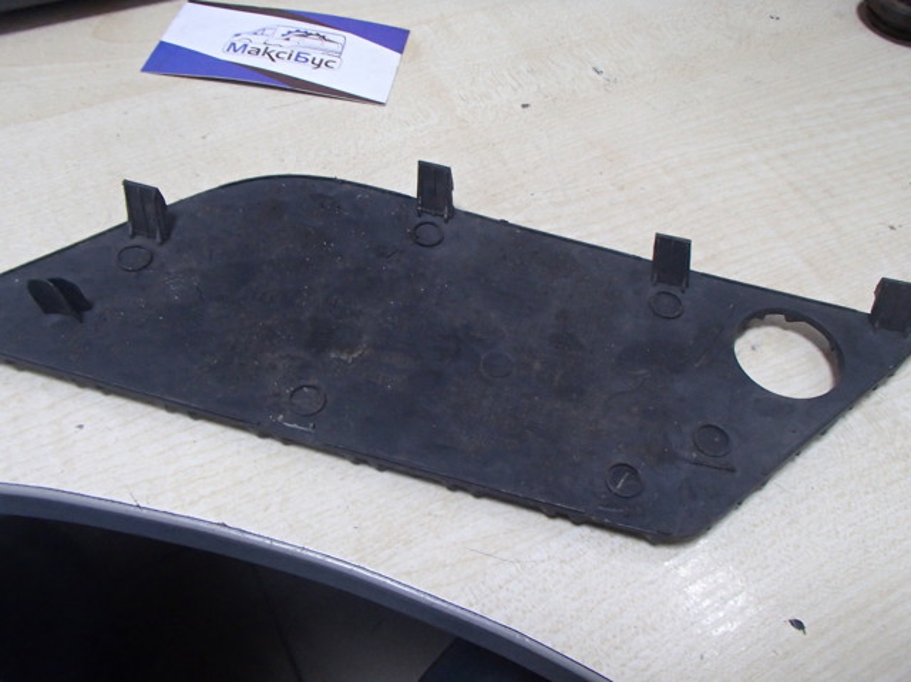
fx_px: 736
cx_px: 456
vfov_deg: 49.7
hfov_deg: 63.5
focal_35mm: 28
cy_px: 341
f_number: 3.9
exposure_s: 1/30
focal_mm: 5
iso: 500
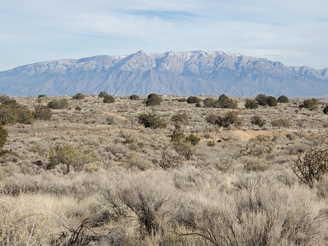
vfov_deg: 24.8
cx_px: 145
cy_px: 111
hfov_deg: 32.7
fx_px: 559
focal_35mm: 59
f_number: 2.4
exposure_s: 1/688
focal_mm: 6
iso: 50
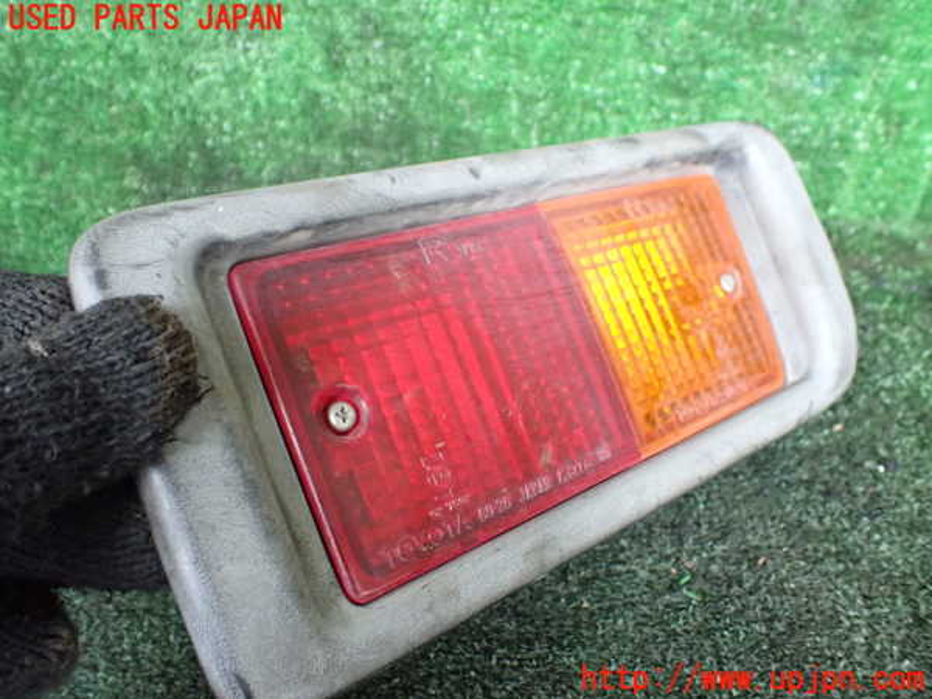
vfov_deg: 46.8
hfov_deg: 60.0
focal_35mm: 30
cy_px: 350
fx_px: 808
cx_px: 466
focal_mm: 5.4
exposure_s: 1/60
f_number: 2.3
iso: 800
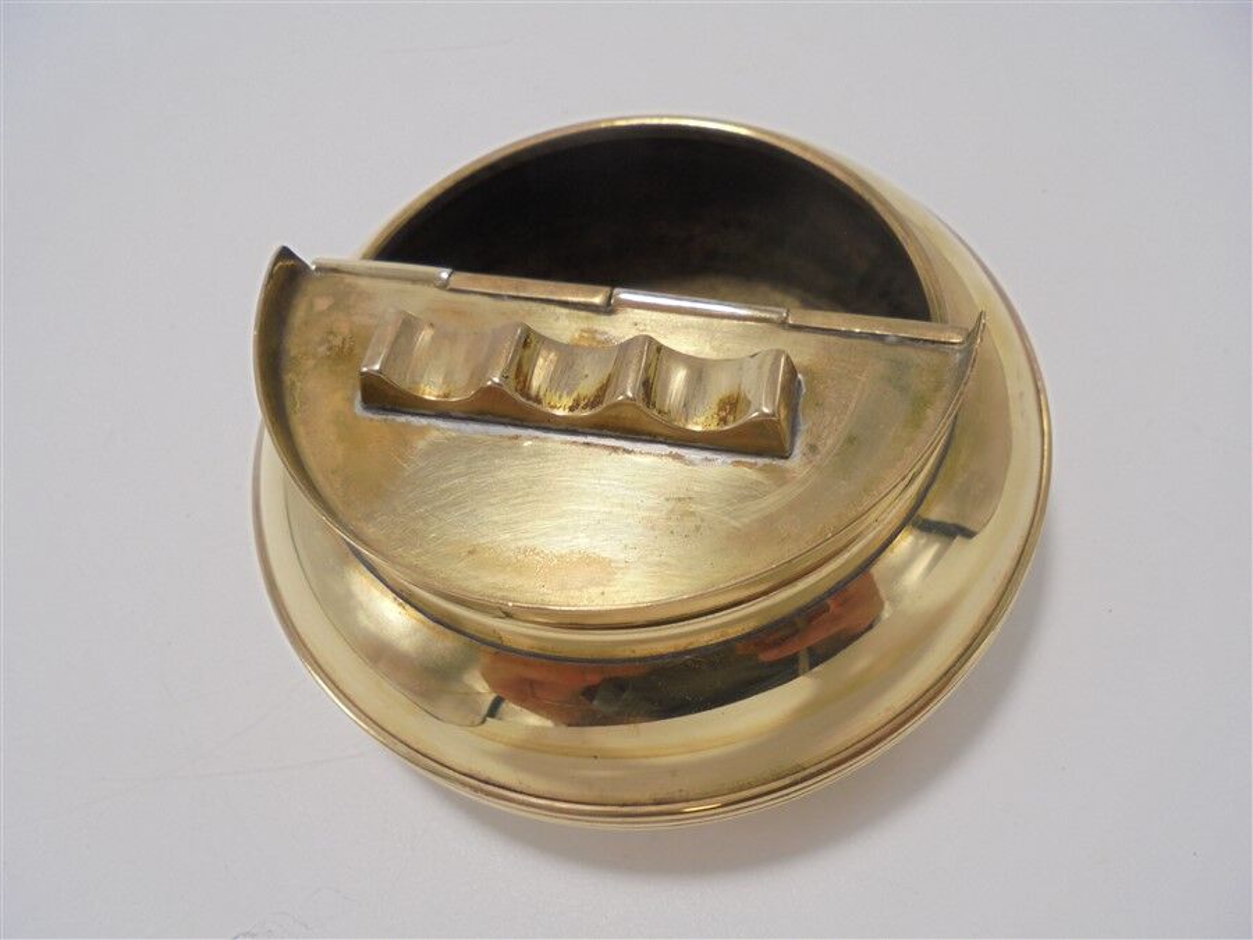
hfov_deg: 67.3
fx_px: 941
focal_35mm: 26
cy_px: 470
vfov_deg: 53.1
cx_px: 626
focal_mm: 4.6
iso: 100
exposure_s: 1/80
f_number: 3.5
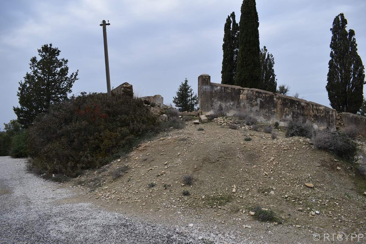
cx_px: 183
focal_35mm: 27
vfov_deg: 48.0
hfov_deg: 67.4
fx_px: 275
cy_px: 122
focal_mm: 18
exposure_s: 1/250
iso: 200
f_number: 5.6
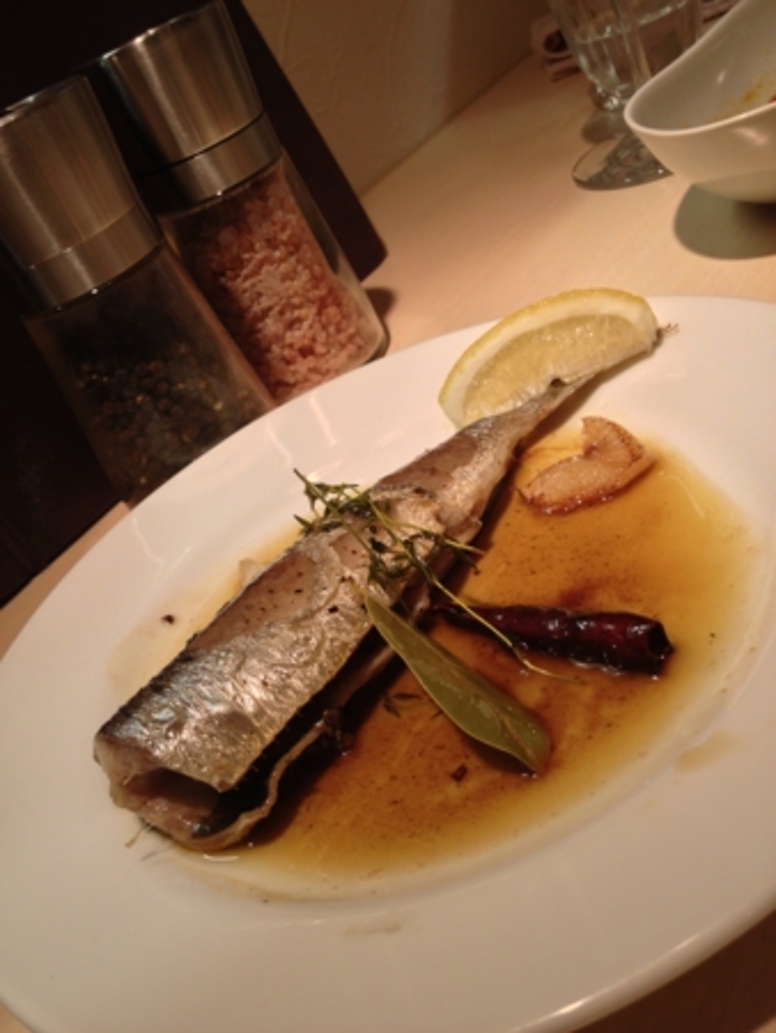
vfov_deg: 52.6
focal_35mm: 35
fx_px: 1045
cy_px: 516
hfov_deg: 40.7
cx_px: 388
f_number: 2.4
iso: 50
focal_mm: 4.28
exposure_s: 1/20
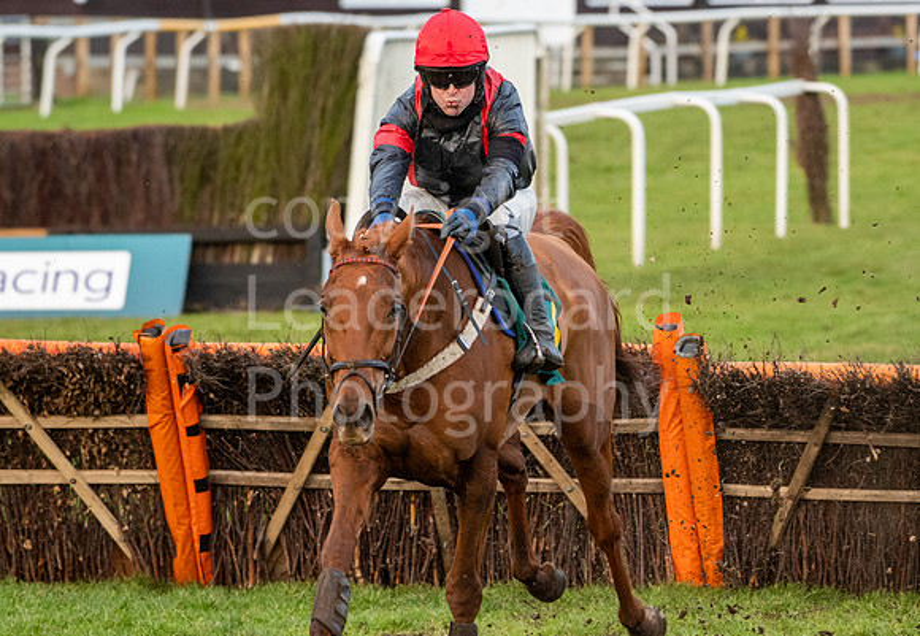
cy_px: 330
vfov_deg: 3.4
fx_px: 10717
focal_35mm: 415
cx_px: 495
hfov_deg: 4.9
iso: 2000
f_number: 5.6
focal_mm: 260
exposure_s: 1/800
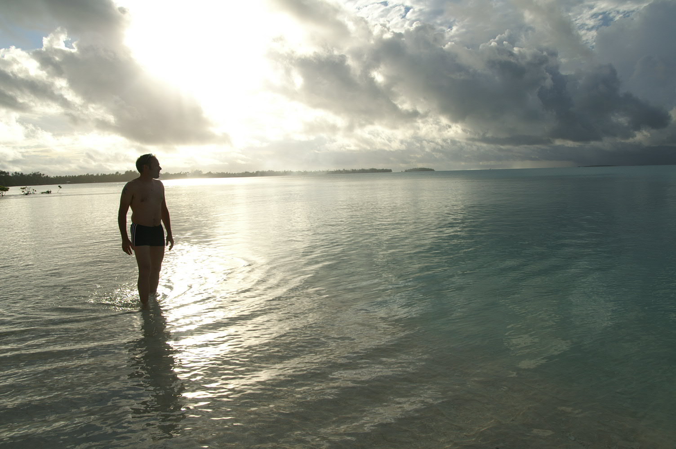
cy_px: 224
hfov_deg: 70.5
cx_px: 338
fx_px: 478
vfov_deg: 50.3
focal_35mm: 26
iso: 100
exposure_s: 1/800
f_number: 8
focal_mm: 17
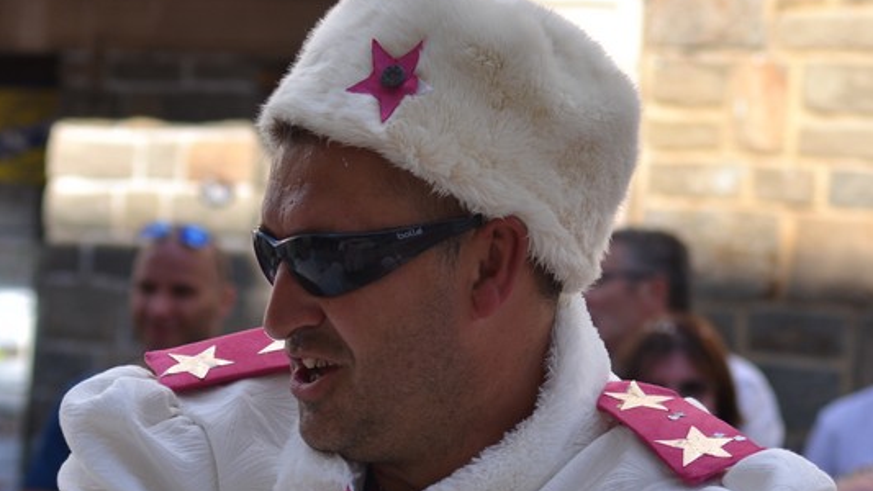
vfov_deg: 8.0
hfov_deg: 14.2
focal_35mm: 151
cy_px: 377
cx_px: 408
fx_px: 3496
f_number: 4
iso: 100
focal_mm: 50
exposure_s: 1/500
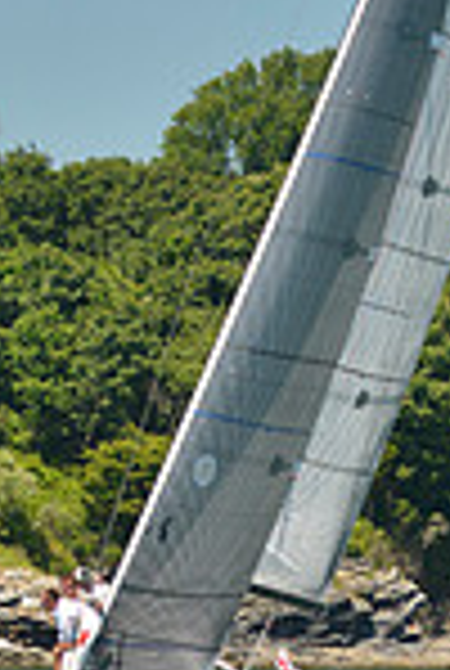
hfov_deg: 3.6
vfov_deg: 5.3
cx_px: 236
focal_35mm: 388
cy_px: -108
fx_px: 7241
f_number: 3.5
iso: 280
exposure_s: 1/1250
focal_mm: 100
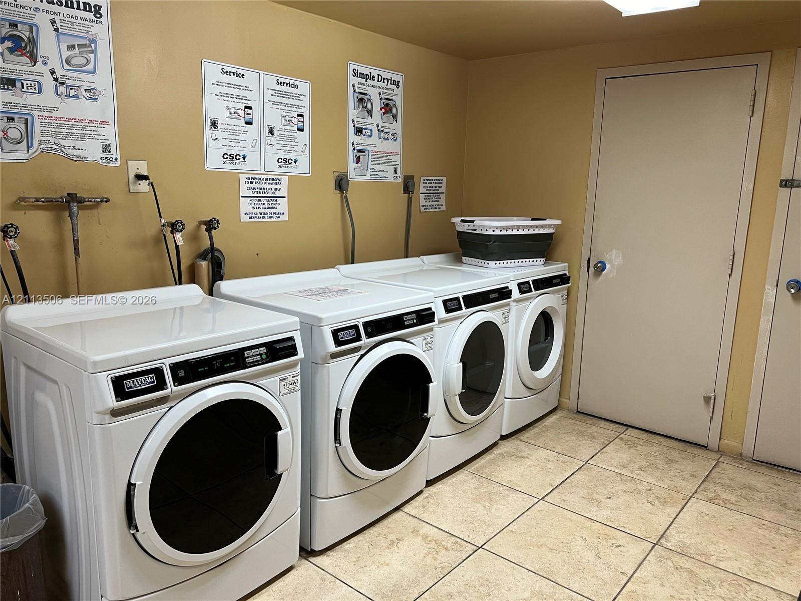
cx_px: 400
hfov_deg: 67.3
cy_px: 300
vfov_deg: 53.1
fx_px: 602
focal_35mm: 26
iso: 100
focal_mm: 5.7
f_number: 1.5
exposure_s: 1/60
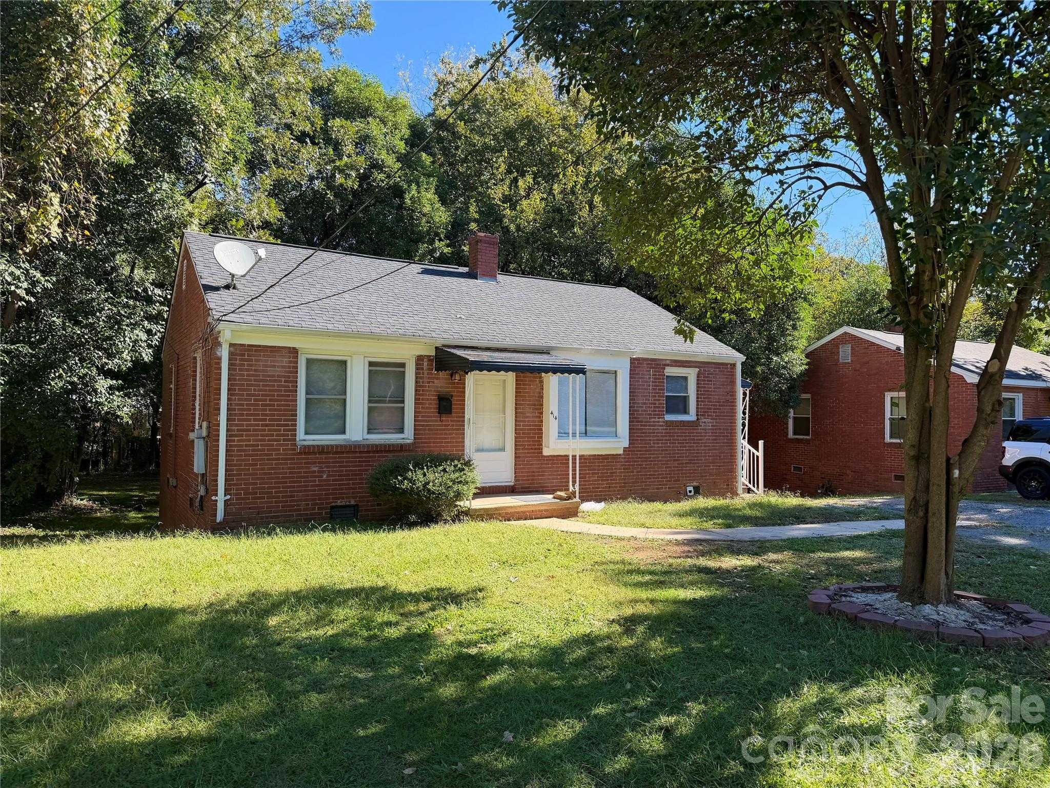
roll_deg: -1.3
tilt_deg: +1.5
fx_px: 728
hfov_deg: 71.6
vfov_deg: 56.8
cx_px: 525
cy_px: 394
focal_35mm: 24
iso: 80
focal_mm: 6.76
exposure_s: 1/909
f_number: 1.78
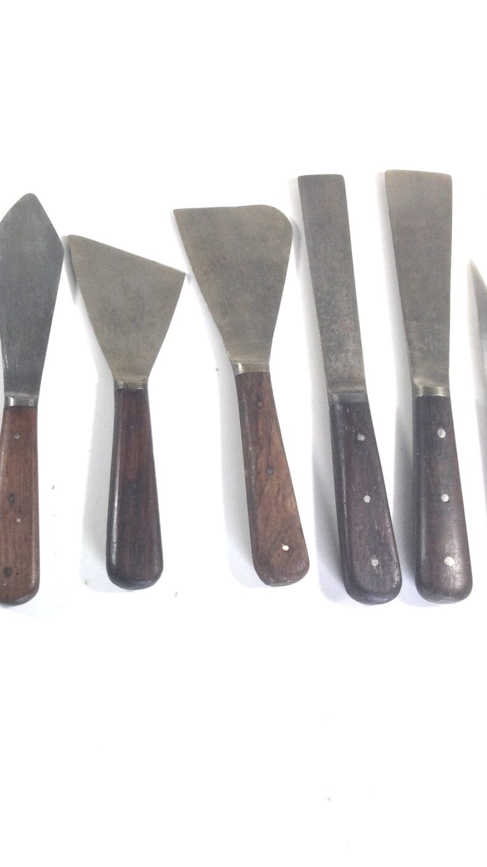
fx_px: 1056
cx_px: 15
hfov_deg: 24.9
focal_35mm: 46
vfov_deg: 44.6
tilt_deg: -75.1
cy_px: 426
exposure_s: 1/100
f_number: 2.4
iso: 32
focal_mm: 3.3
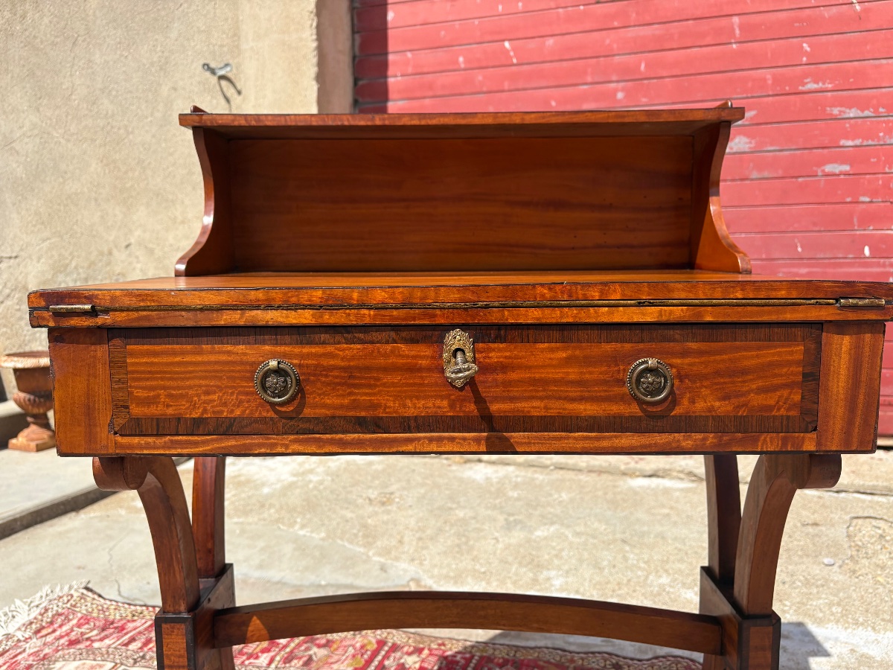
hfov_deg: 67.3
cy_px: 335
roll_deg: +0.6
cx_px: 446
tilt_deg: -4.9
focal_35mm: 26
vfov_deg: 53.1
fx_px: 671
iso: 50
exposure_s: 1/3125
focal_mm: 5.96
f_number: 1.6
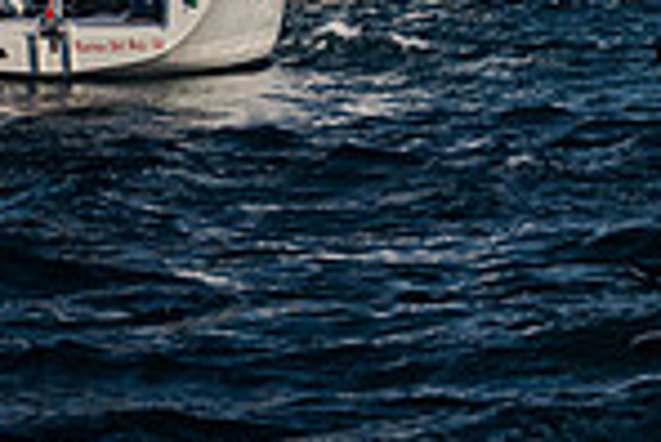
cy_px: -533
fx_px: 10384
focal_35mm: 565
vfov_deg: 2.4
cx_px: 633
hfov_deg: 3.6
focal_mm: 120
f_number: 6.3
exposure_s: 1/1600
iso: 400
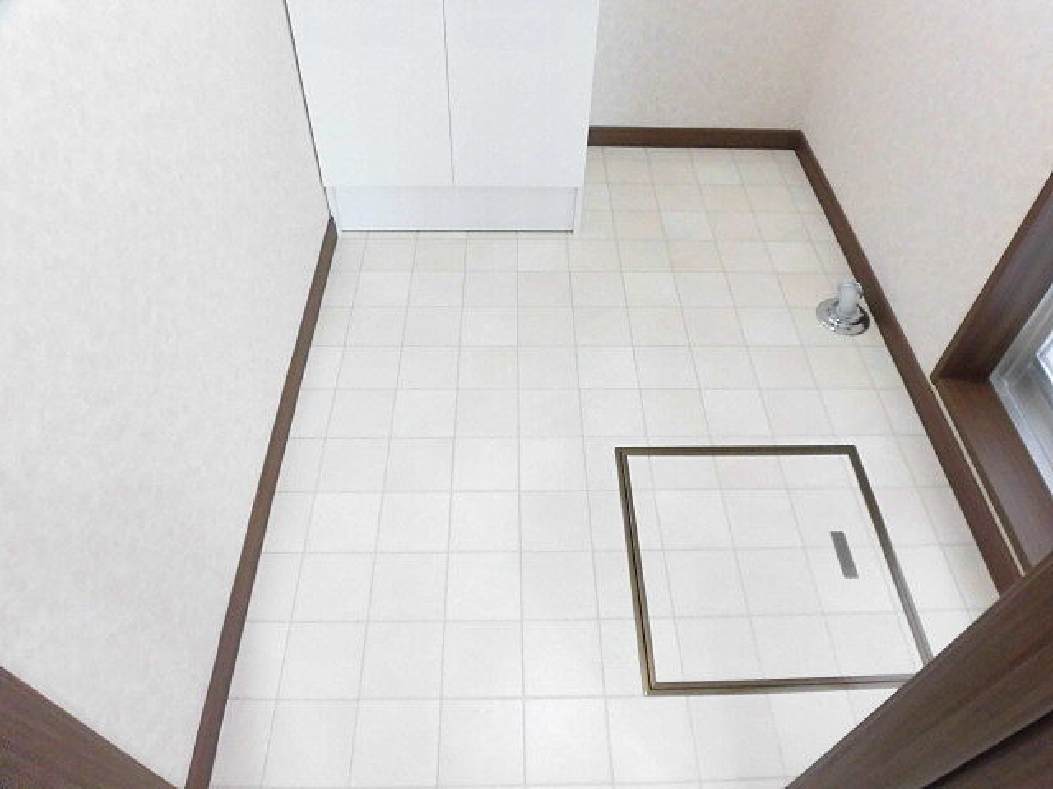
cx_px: 526
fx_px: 730
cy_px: 394
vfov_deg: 56.8
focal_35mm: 24
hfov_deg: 71.6
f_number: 3.1
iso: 320
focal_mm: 4.3
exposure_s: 1/30
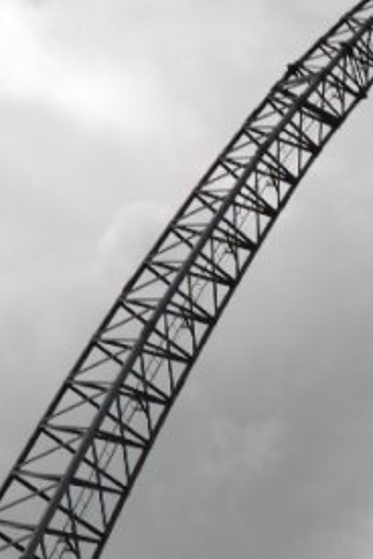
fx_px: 1554
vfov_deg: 20.4
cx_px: 625
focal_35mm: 100
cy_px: 344
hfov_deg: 12.7
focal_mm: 18
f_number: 10
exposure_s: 1/400
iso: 100
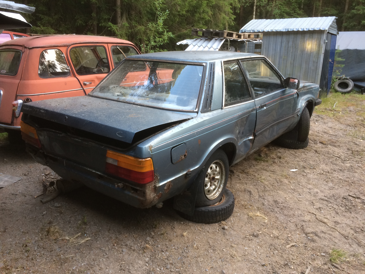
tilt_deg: -16.7
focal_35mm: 29
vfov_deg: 48.2
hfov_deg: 61.7
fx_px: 306
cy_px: 137
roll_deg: -1.2
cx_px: 182
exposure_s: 1/33
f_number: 2.2
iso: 32
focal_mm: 4.15
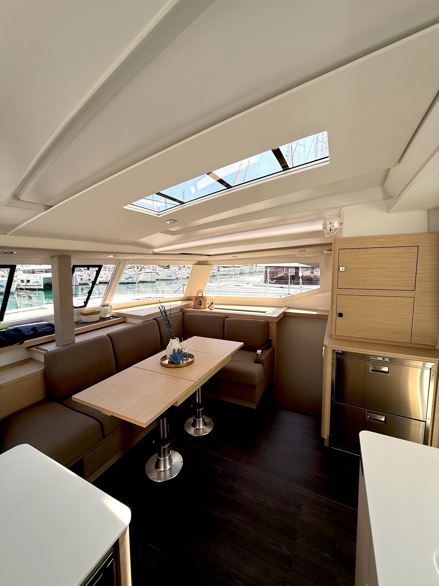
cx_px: 220
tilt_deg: -5.9
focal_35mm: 14
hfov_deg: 85.7
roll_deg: +1.1
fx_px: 237
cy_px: 293
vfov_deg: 102.1
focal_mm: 2.22
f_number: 2.2
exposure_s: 1/468
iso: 50
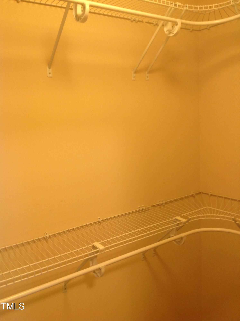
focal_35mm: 35
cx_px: 120
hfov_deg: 40.6
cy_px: 160
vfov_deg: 52.7
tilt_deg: -6.5
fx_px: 325
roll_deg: +1.0
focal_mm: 4.28
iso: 100
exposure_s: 1/15
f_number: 2.4
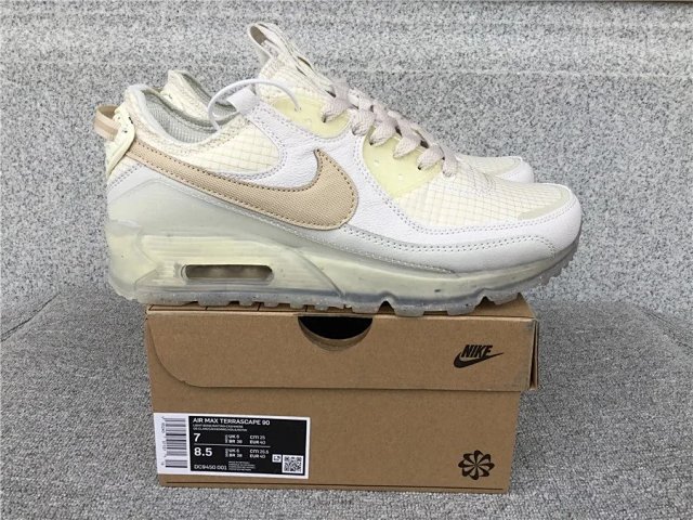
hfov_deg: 58.4
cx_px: 346
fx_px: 621
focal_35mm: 31
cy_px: 260
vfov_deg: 45.4
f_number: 2.4
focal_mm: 3.3
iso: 25
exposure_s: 1/193
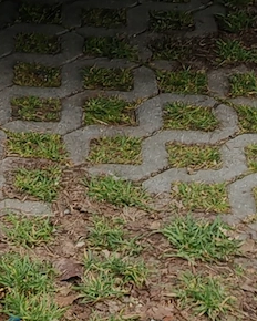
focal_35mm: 157
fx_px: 1493
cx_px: -186
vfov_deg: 11.1
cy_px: -324
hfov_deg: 9.4
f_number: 2
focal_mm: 6.83
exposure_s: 1/560
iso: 50
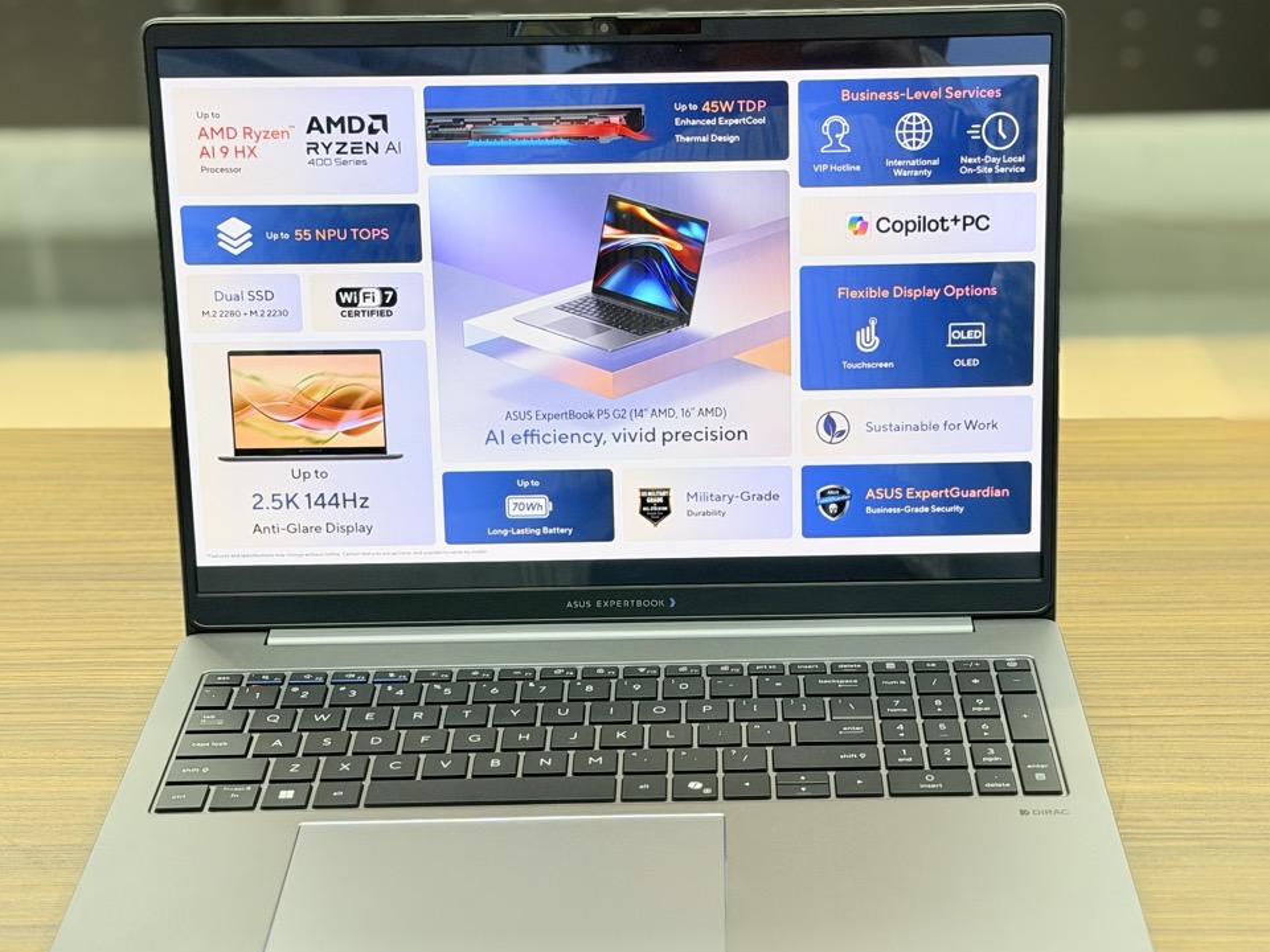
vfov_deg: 22.9
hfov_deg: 30.2
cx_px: 718
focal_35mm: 64
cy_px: 549
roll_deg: +1.1
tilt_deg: -25.8
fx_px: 2348
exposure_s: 1/60
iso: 80
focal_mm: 6.76
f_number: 1.78
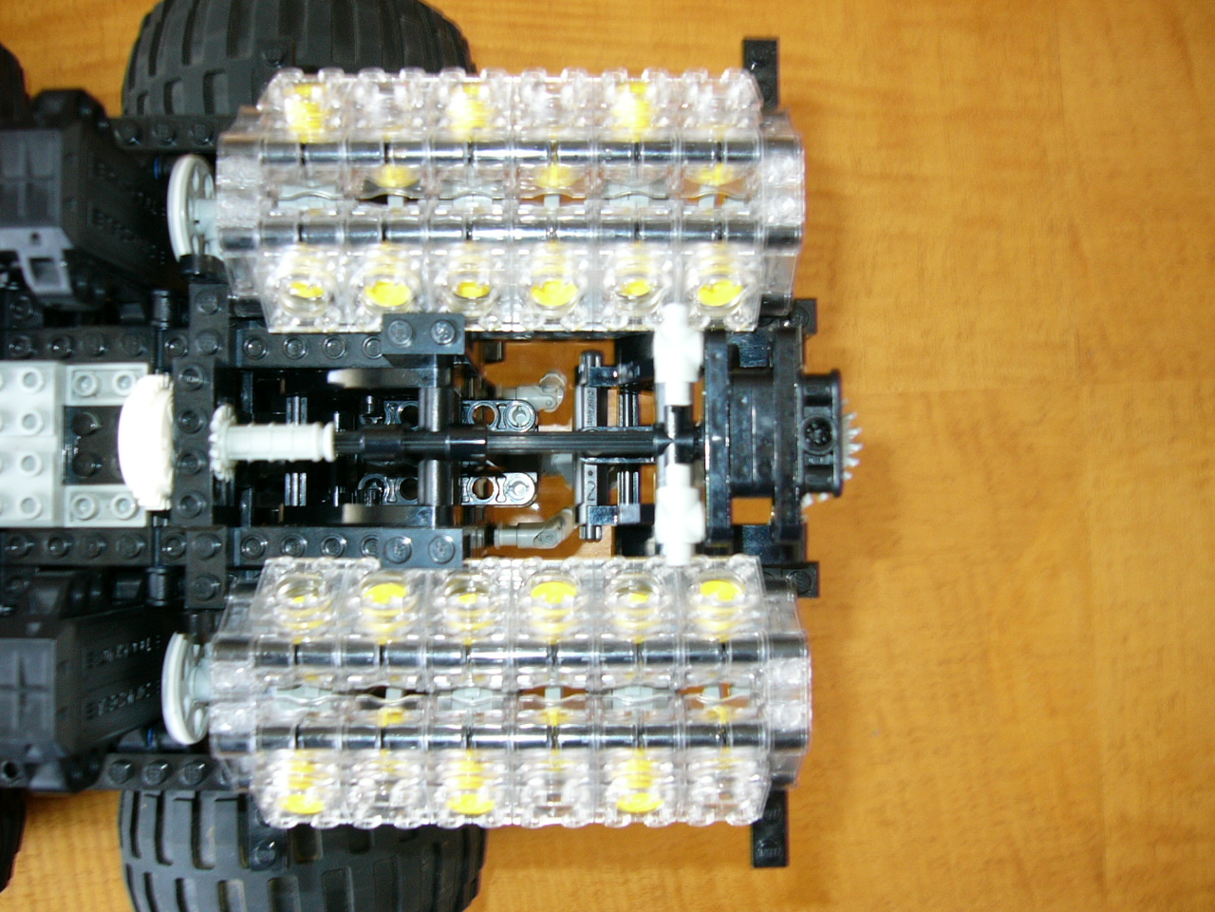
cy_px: 456
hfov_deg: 52.6
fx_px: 1228
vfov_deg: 40.7
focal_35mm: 35
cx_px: 608
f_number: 2.8
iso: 100
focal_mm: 5.8
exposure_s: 1/2
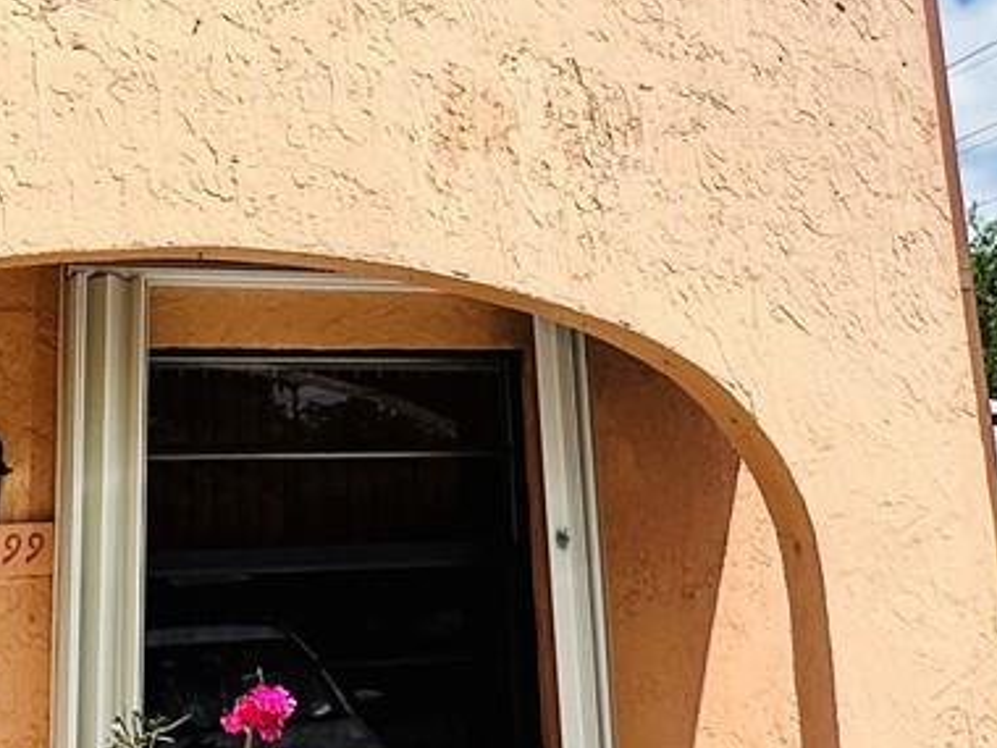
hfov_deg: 32.7
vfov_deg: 24.2
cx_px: 430
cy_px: 84
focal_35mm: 59
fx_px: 1699
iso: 50
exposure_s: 1/3509
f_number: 2.2
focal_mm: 2.22
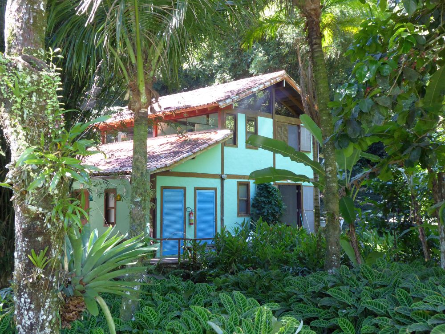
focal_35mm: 40
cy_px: 167
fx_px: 514
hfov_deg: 46.8
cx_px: 222
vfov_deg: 36.0
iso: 320
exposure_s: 1/60
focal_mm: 7.2
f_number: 3.8
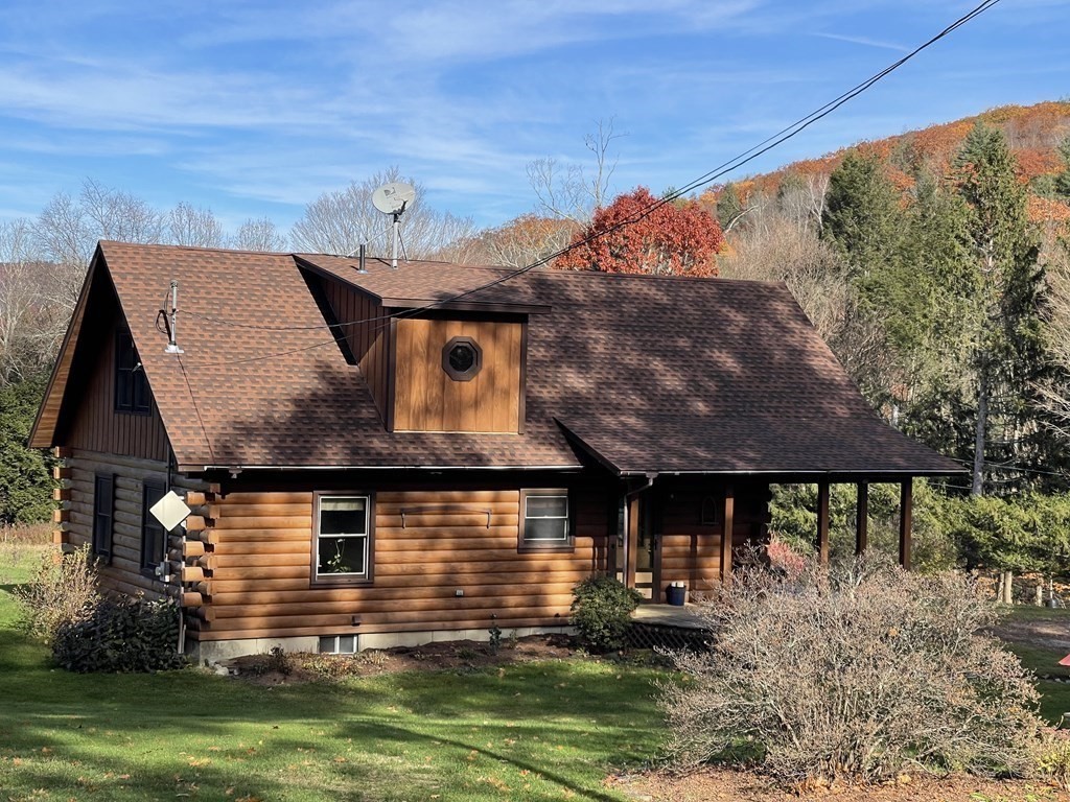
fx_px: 1978
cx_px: 535
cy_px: 401
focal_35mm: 64
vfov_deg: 22.9
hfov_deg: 30.3
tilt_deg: -0.8
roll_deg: -1.3
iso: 20
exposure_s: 1/1143
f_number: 2.2
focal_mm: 7.5
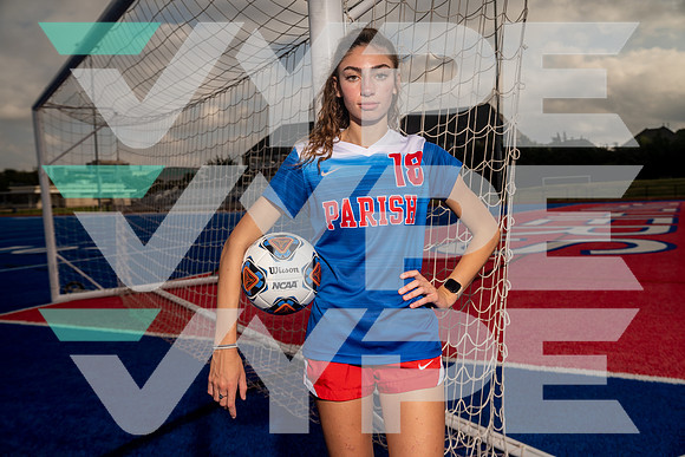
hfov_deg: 55.8
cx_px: 342
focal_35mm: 34
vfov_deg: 38.9
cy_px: 228
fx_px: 647
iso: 100
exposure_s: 1/250
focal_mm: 34
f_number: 5.6
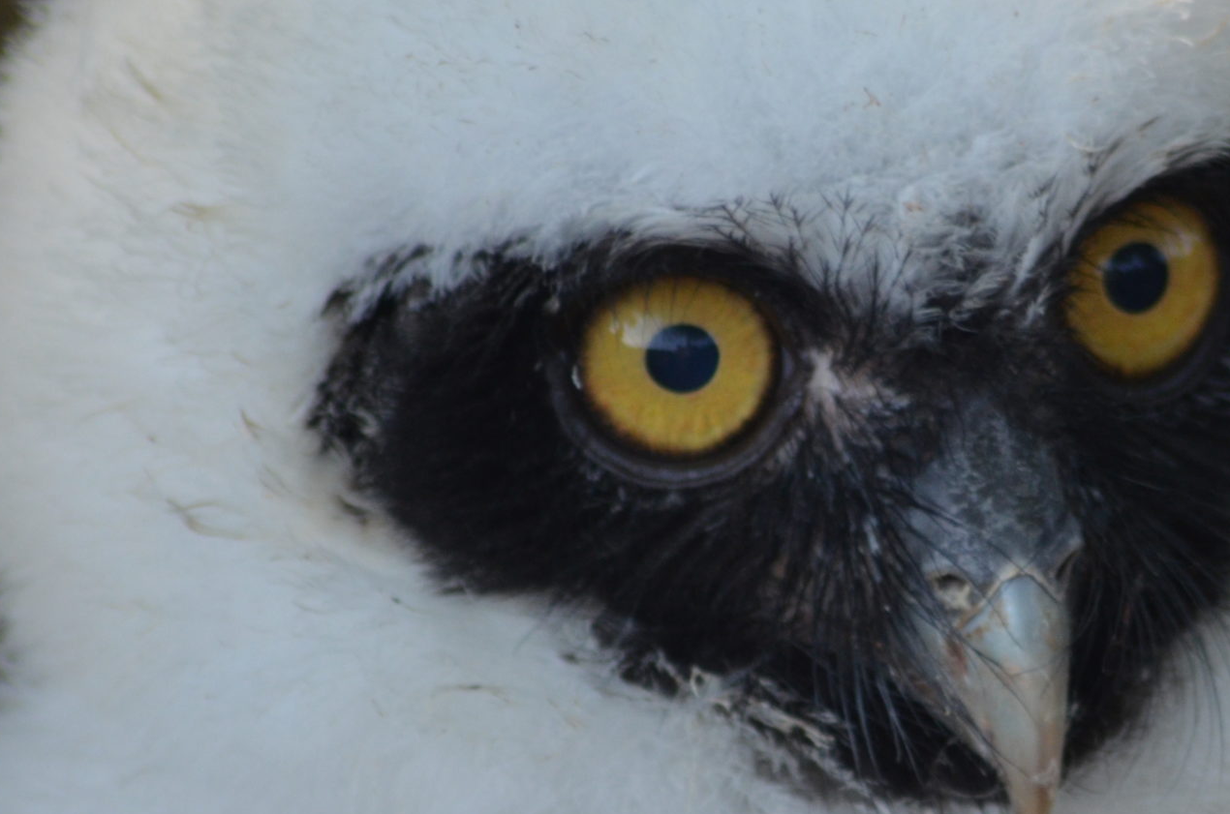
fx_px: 30923
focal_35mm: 907
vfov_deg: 1.5
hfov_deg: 2.3
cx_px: 1025
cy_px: 526
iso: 800
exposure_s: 1/640
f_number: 5.6
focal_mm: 300
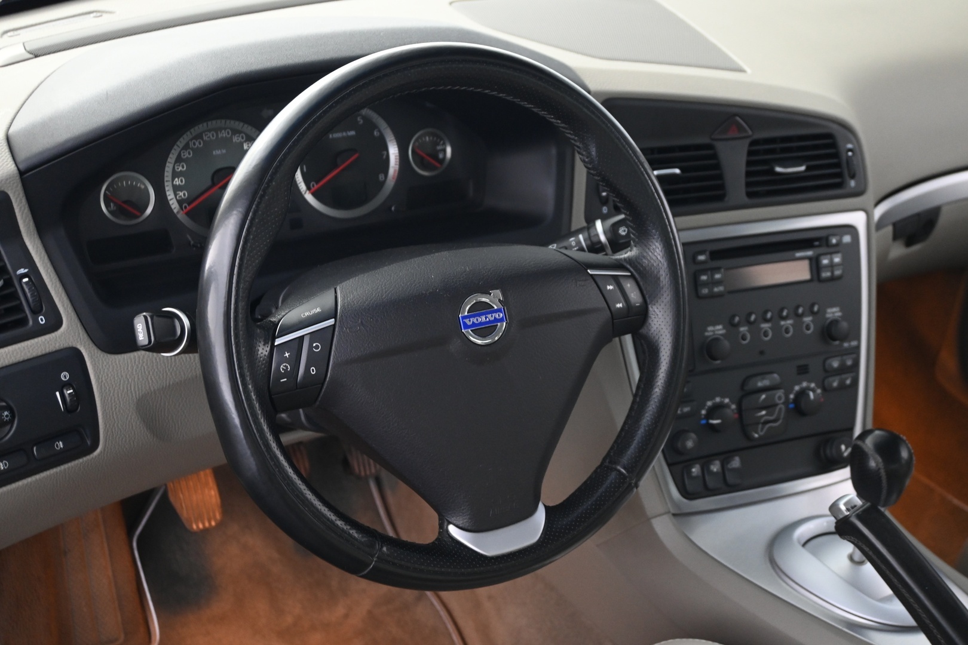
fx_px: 1170
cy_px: 322
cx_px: 484
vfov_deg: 30.8
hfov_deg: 45.0
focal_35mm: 44
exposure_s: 1/6
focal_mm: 29
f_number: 4.8
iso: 1600
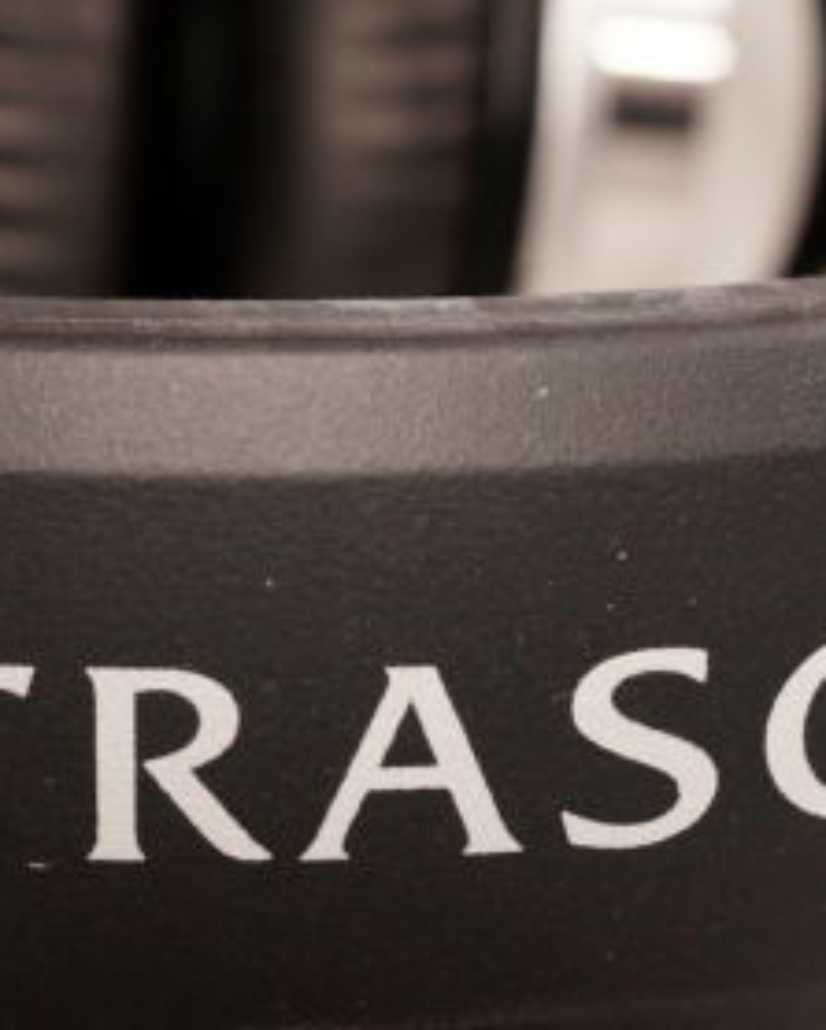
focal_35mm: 91
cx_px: 385
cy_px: 406
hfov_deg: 16.9
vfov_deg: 21.0
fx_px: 2776
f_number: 7.1
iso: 800
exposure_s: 1/60
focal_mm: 30
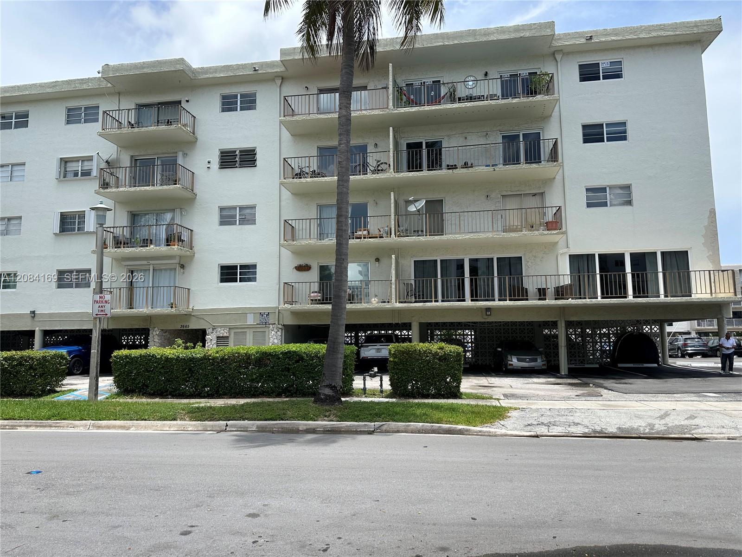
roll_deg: +0.5
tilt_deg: +7.2
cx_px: 371
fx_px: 514
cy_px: 278
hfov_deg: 71.6
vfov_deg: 56.8
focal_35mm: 24
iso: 80
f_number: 1.78
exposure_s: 1/3058
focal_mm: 6.86
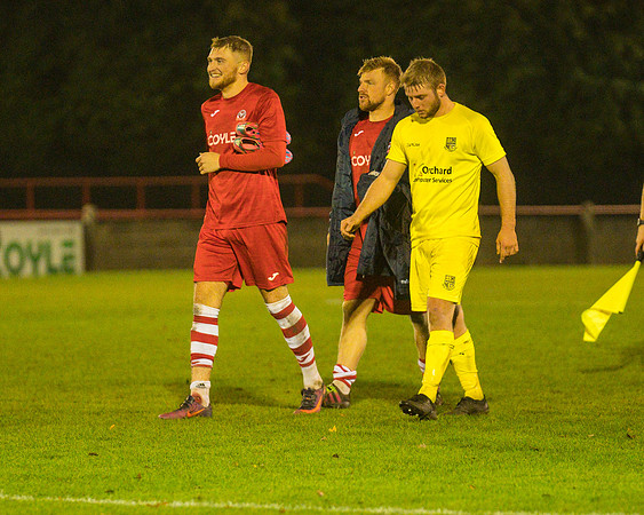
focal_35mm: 355
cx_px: 283
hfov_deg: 5.4
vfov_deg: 4.4
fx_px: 6773
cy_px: 258
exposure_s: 1/800
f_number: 2.8
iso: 5000
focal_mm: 210
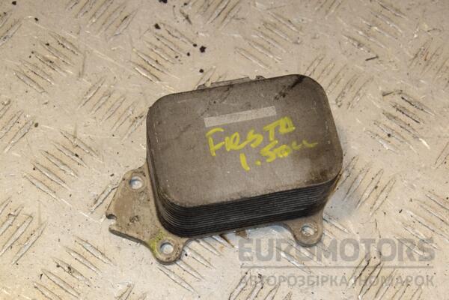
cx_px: 224
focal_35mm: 87
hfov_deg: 23.4
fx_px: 1085
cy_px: 150
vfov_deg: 15.7
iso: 800
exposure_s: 1/200
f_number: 10
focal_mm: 58
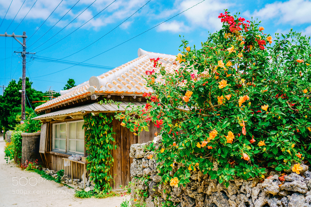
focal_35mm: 35
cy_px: 104
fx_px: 302
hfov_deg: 54.4
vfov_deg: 37.9
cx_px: 156
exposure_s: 1/1600
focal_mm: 35
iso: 100
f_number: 2.5
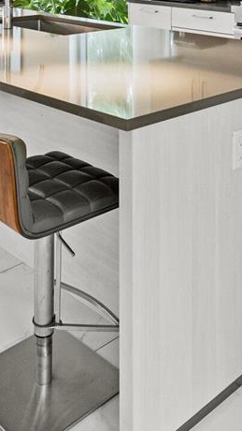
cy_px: -52
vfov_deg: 34.6
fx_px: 581
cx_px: 126
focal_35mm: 51
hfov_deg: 23.5
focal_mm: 14
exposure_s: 1/15
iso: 500
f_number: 8
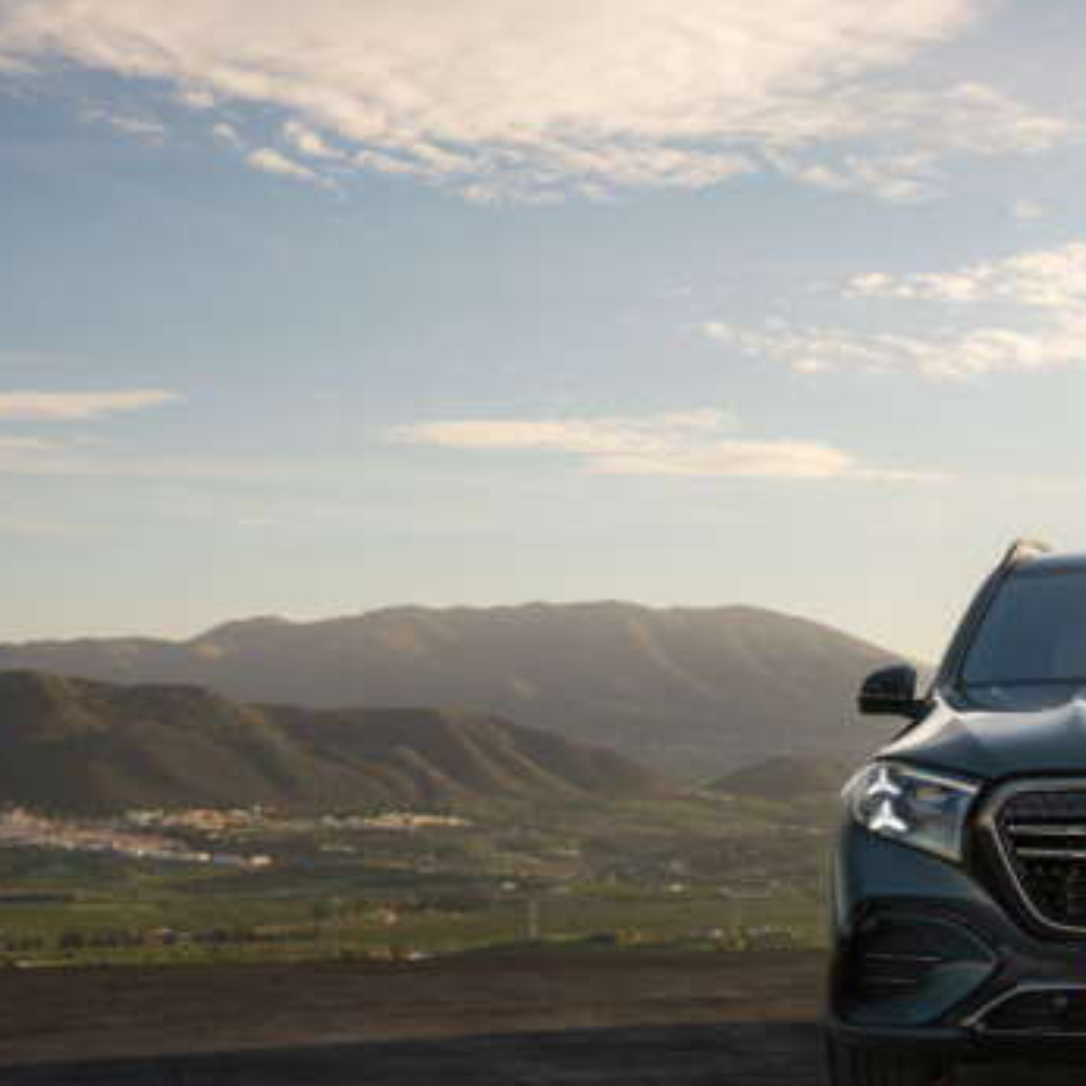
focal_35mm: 73
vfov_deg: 23.4
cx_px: 1196
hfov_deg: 22.3
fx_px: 2591
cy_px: 836
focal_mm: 35
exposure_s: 1/250
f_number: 5
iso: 100
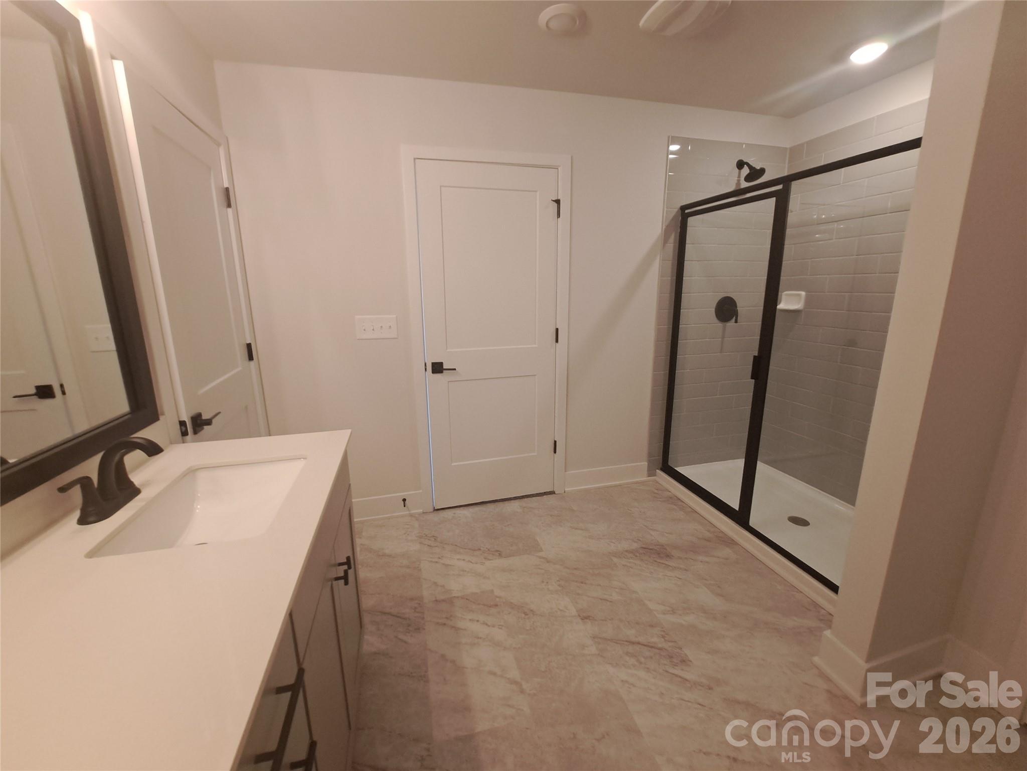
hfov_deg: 106.2
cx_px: 514
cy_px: 386
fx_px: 386
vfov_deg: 89.9
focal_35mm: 13
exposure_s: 1/40
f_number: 2.2
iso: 125
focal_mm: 1.74
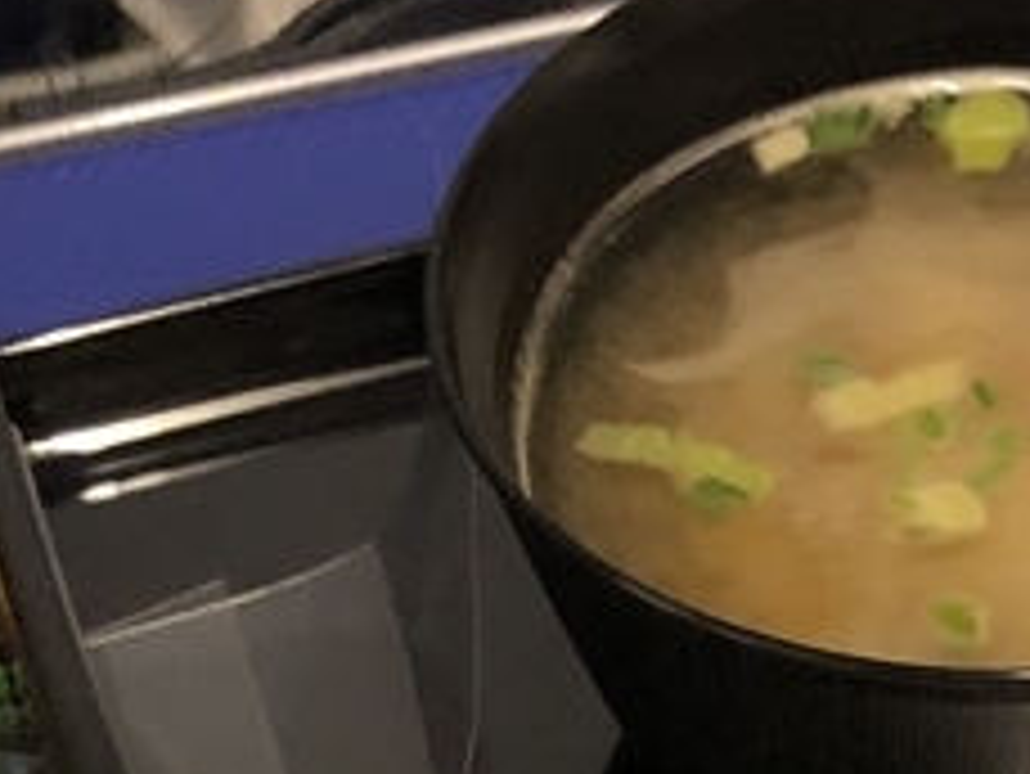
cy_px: 1660
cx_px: 423
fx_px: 3721
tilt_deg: -62.8
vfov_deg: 10.6
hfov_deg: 15.7
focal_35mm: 125
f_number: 1.8
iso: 80
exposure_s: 1/15
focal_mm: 3.99
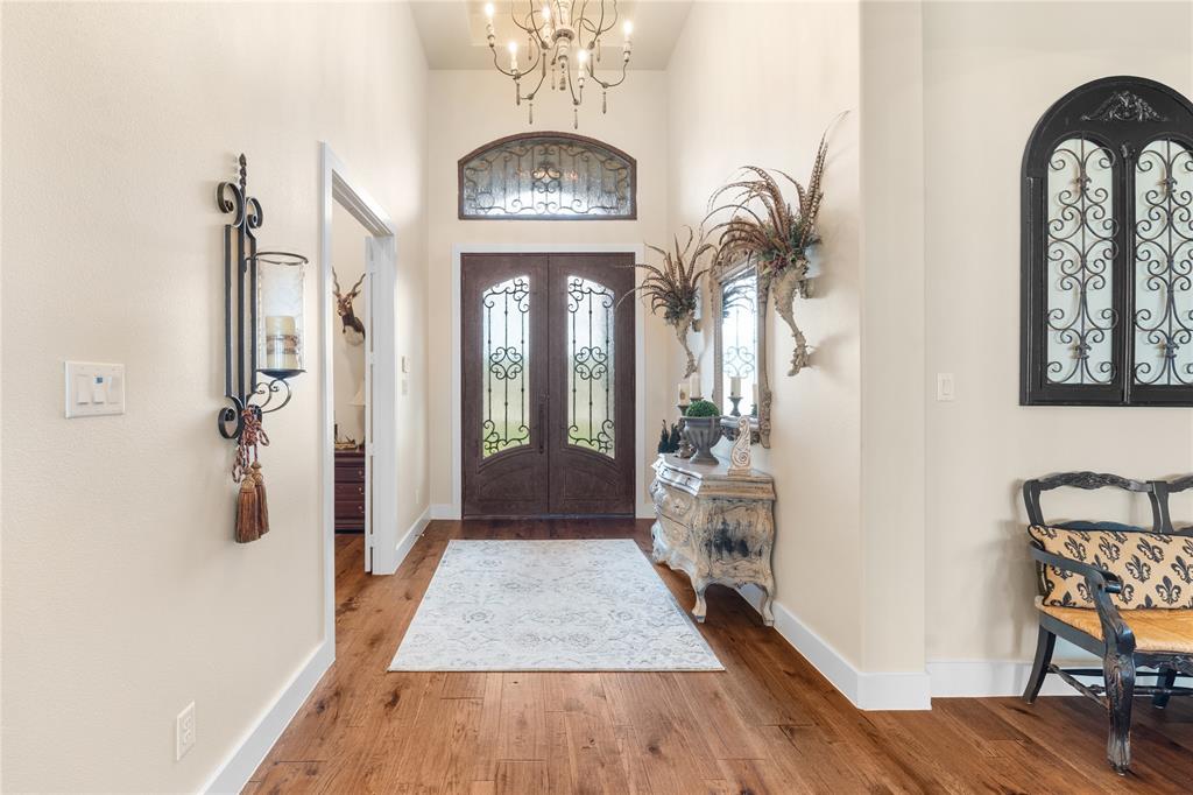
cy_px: 398
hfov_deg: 96.8
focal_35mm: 16
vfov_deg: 73.7
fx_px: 530
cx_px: 596
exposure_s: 1.6
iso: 400
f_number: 8
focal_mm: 16
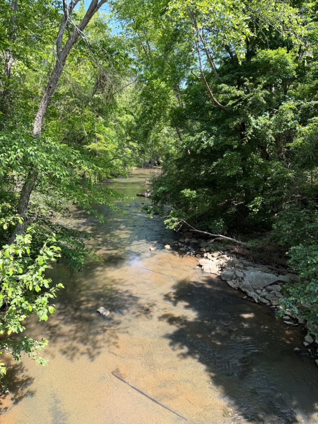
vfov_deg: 71.6
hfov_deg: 56.8
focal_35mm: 24
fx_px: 294
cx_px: 159
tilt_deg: -15.3
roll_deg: +0.7
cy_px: 212
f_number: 1.78
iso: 80
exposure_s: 1/722
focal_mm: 6.76
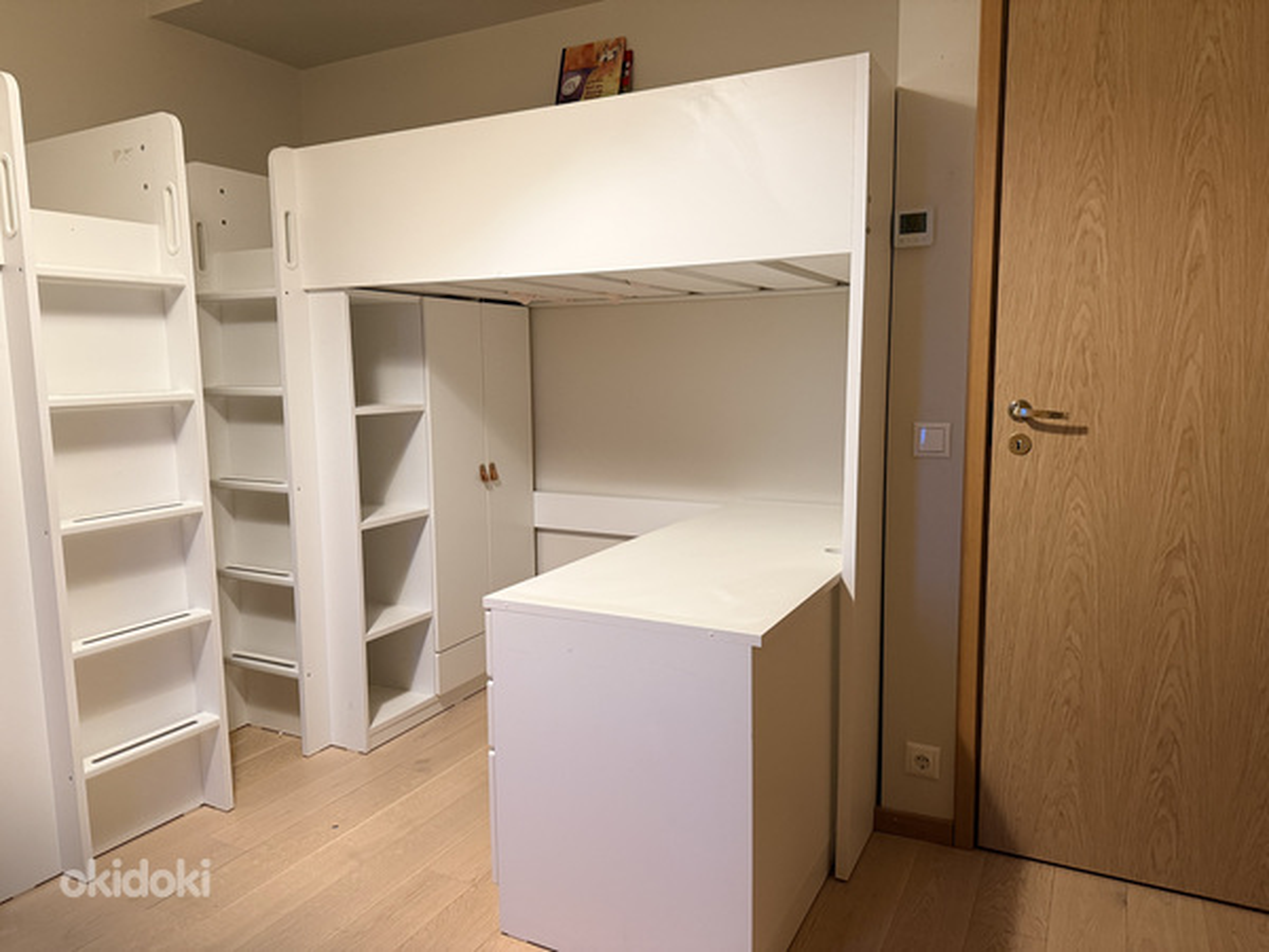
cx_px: 634
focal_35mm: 24
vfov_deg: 56.8
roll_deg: +1.0
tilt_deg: -6.6
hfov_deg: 71.6
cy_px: 476
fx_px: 880
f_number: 1.78
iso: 320
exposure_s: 1/50
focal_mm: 6.76
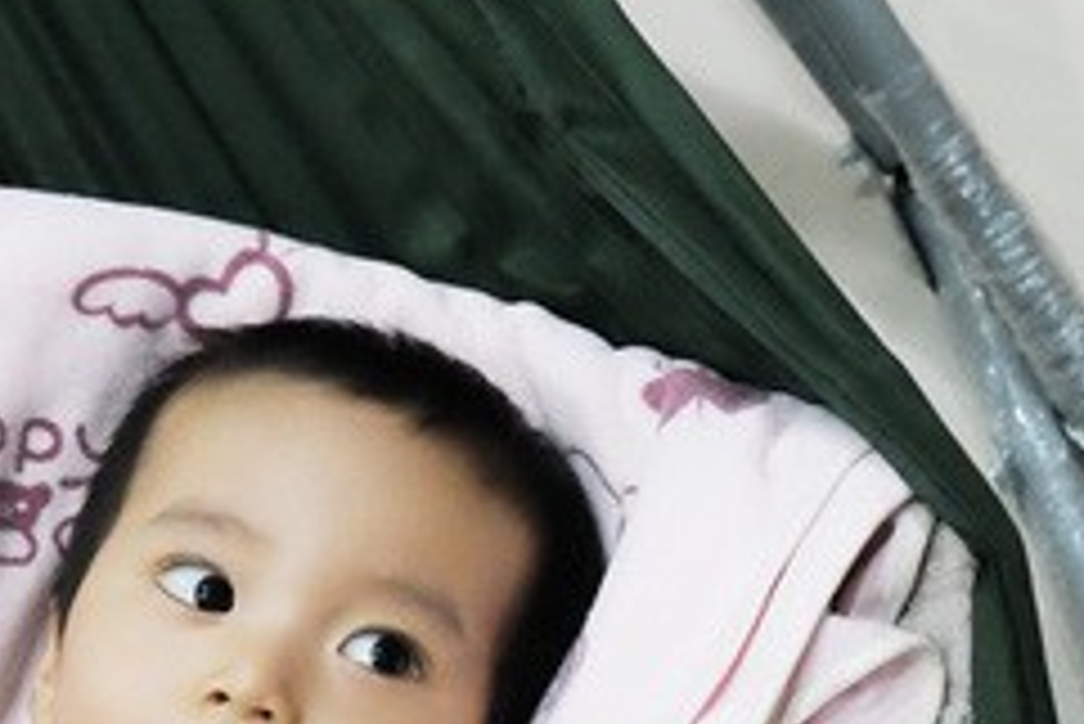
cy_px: 639
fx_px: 2802
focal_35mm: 93
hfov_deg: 21.4
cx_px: 972
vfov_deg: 14.6
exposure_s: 1/100
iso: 6400
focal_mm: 22.4
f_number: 4
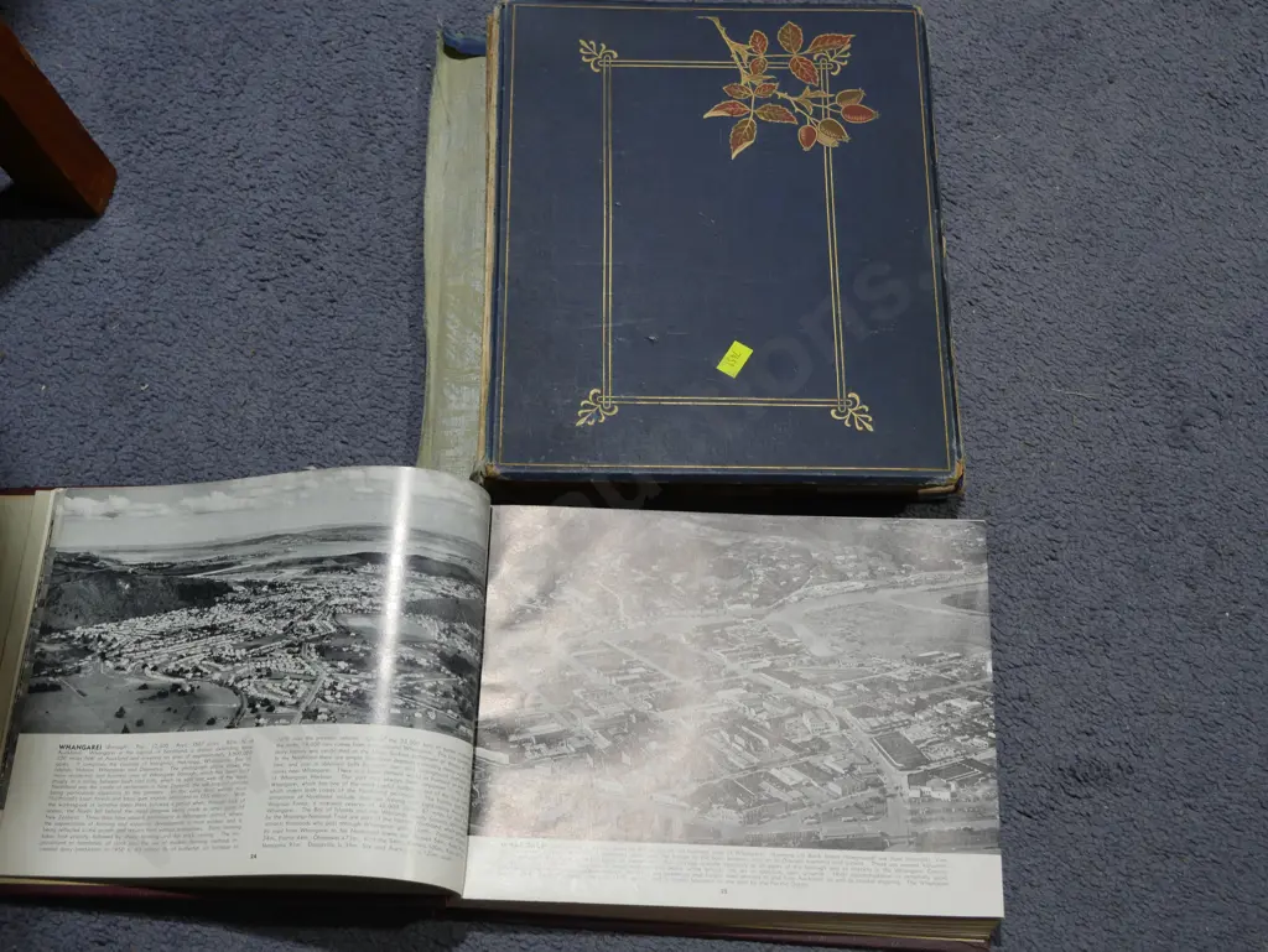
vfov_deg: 29.1
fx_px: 1832
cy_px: 476
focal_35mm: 50
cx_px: 634
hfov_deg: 38.2
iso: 250
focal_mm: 25
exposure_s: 1/60
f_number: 5.3
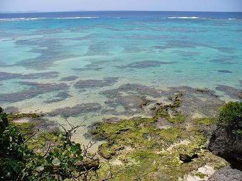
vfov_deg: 38.7
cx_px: 121
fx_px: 259
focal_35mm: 37
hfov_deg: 50.1
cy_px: 90
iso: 80
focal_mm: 6.1
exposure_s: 1/500
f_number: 5.6
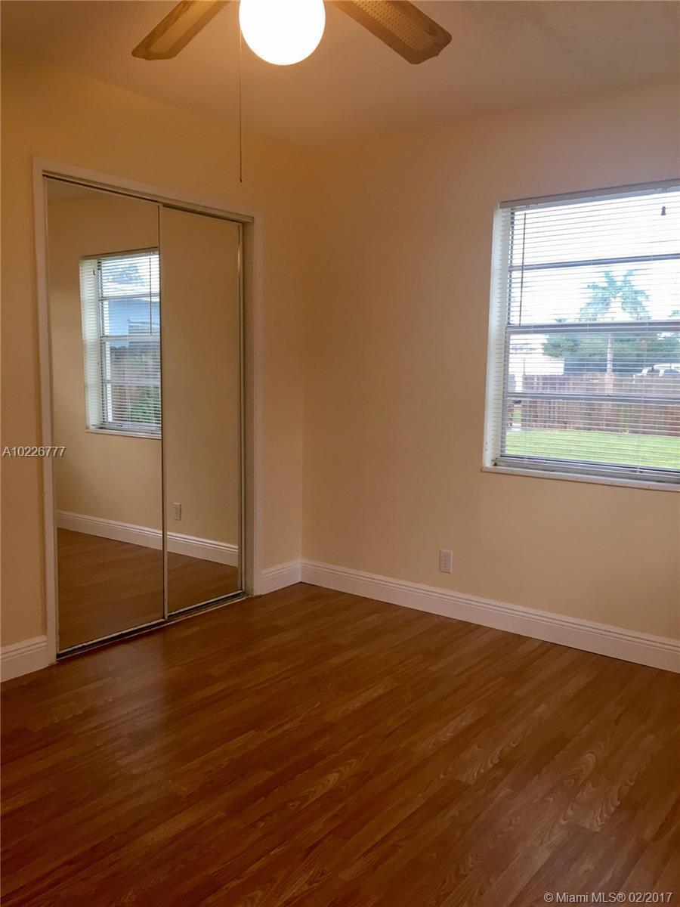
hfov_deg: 48.2
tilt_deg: -6.8
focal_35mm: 29
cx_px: 340
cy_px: 454
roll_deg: -0.8
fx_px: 760
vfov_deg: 61.7
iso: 50
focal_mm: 4.15
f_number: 2.2
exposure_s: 1/30
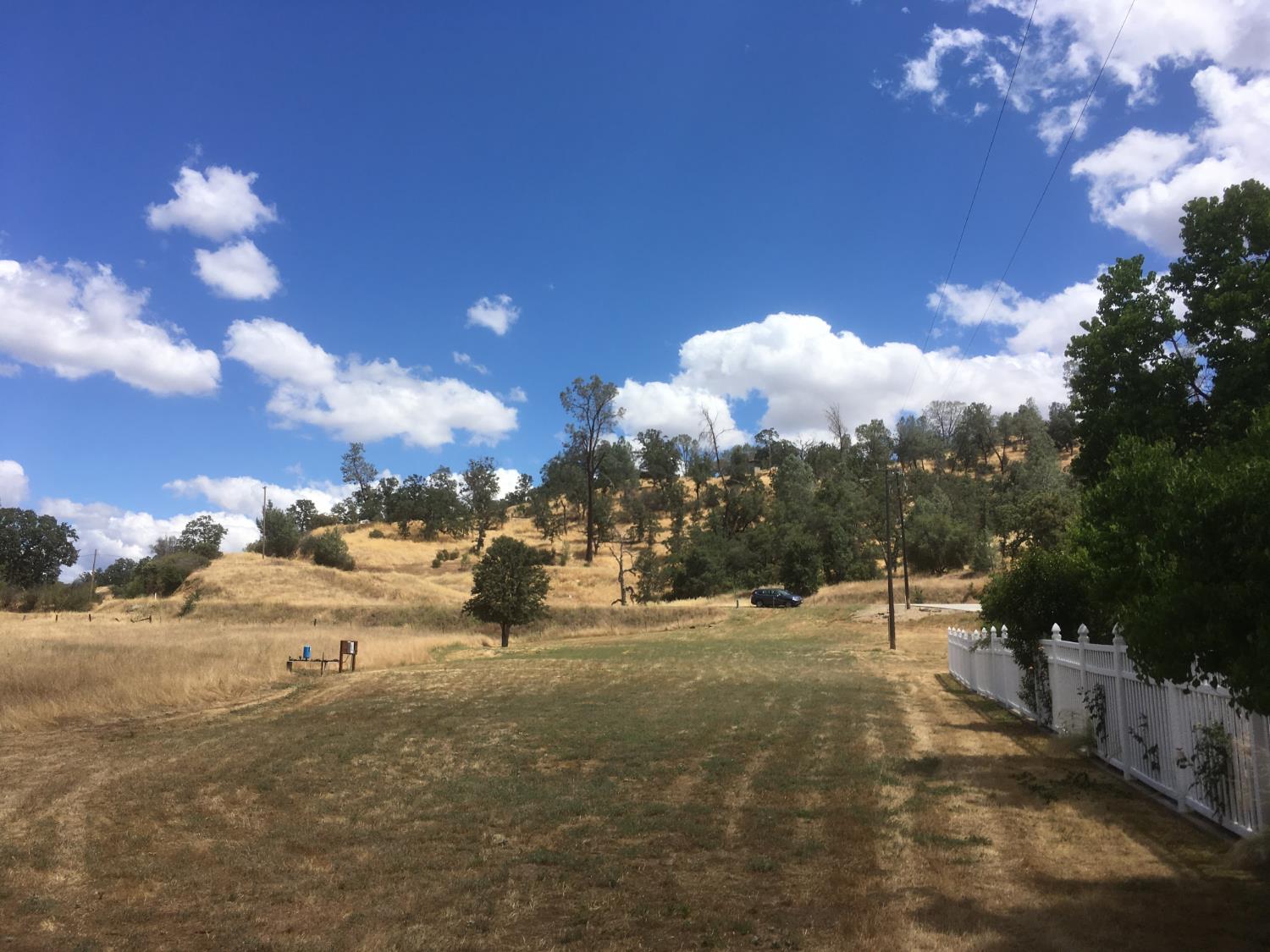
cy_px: 476
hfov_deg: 61.7
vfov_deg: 48.2
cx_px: 635
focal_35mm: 29
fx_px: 1064
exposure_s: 1/2262
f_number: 2.2
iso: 25
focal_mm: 4.15
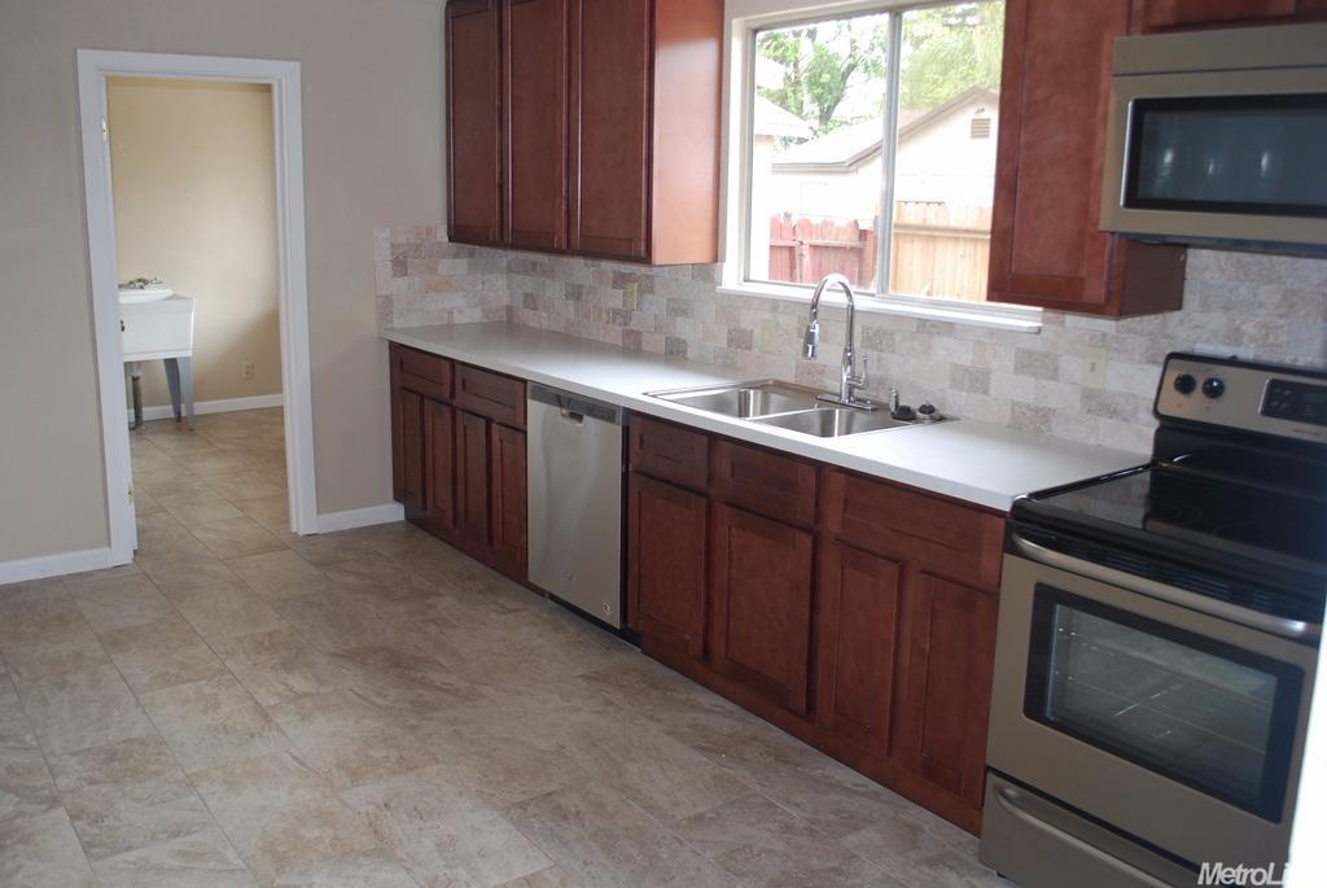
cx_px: 664
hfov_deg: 61.9
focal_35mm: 30
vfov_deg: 43.7
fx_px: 1107
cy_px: 444
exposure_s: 1/60
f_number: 3.8
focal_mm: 20
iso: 200
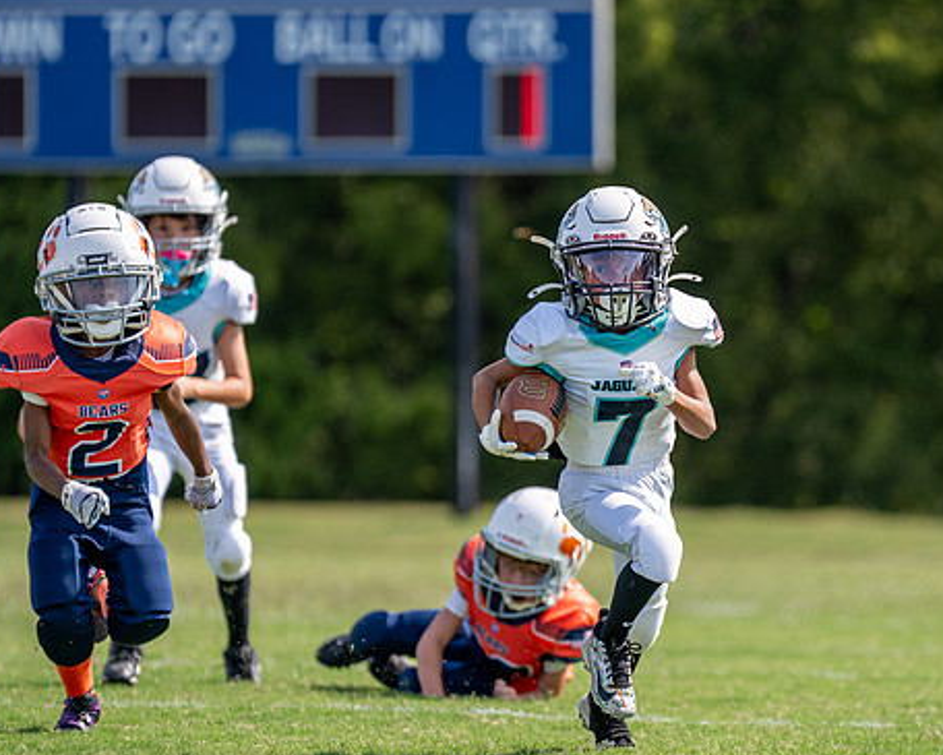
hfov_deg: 5.3
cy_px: 451
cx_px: 624
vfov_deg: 4.2
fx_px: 10245
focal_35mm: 367
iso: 160
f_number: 2.8
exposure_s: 1/2500
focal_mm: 200
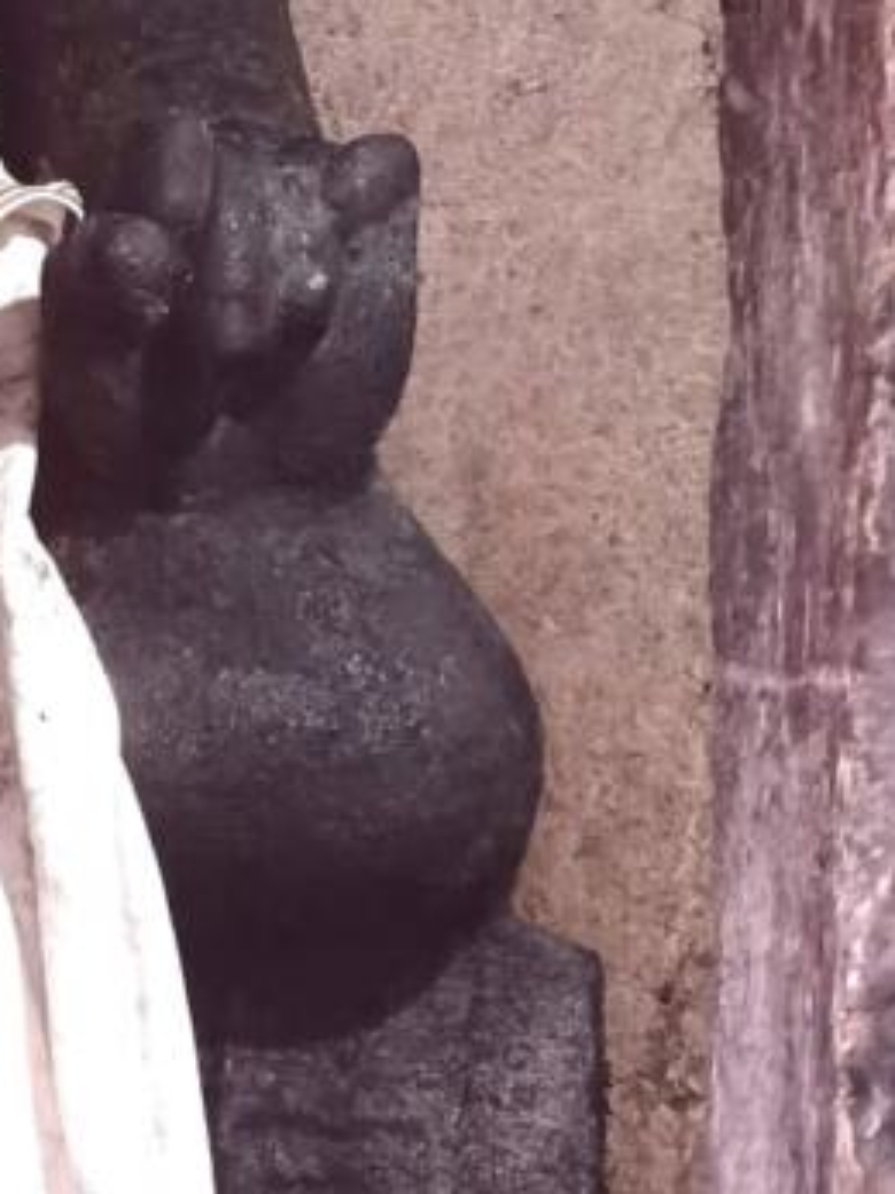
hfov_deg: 3.4
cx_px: -568
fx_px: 15040
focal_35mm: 436
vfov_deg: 4.5
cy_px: -757
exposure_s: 1/16.7
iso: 1250
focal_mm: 14.46
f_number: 3.4
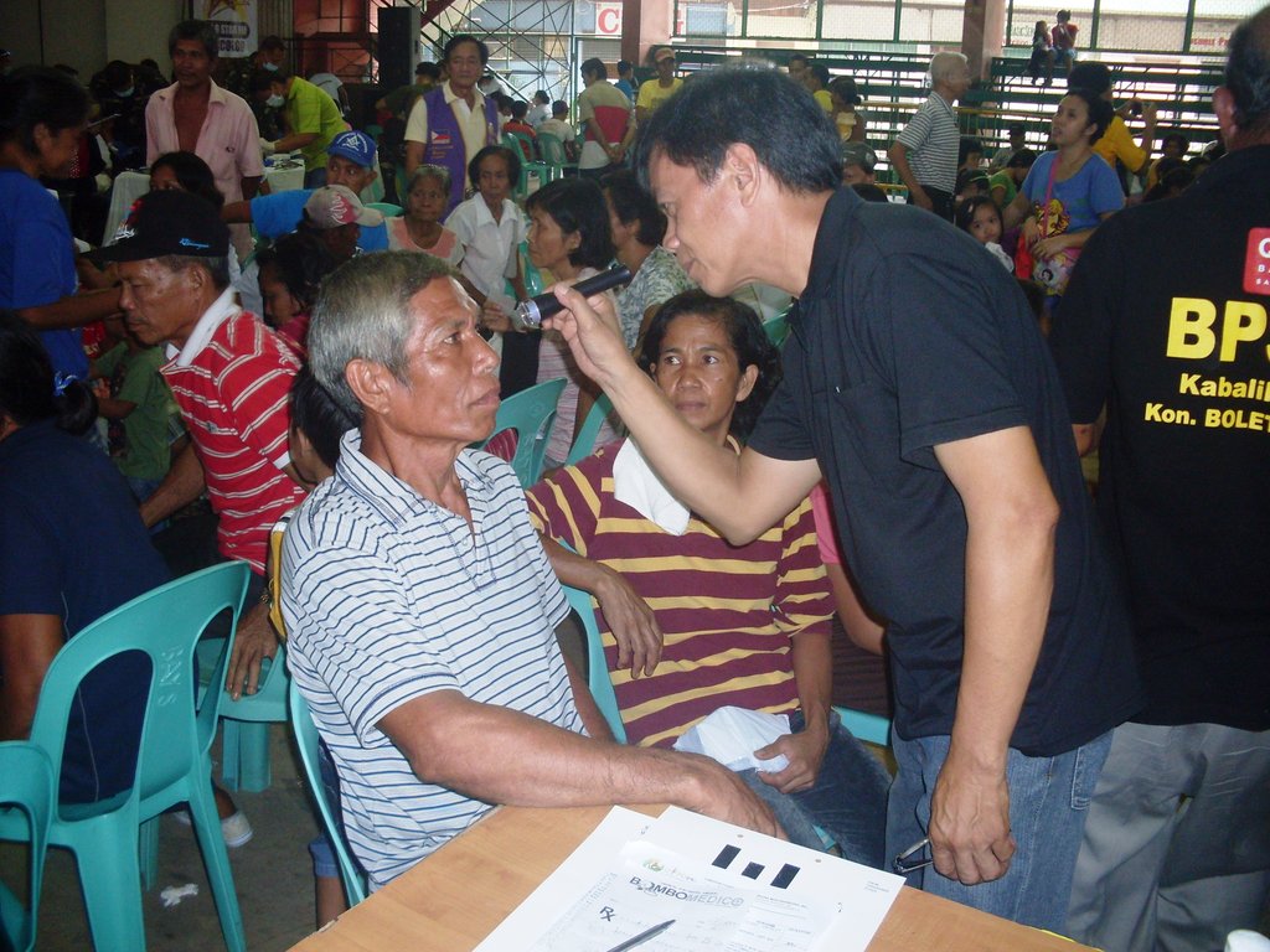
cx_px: 635
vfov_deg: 37.7
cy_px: 476
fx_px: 1394
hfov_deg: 49.0
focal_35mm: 38
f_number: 2.8
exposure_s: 1/45
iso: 100
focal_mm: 6.3
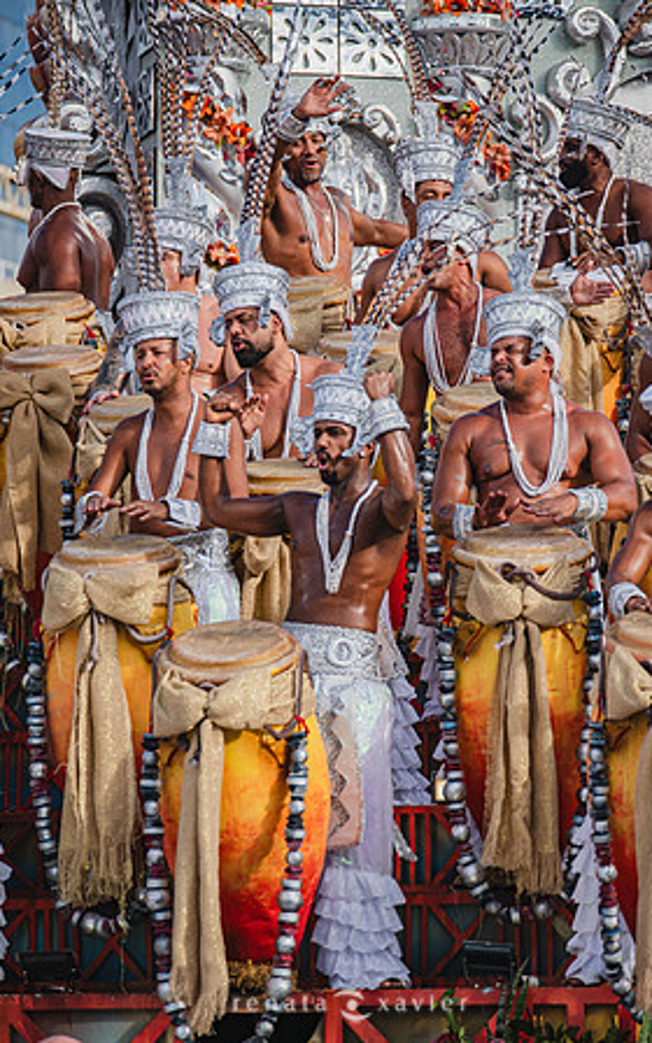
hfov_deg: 6.1
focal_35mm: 215
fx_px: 6113
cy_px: 522
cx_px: 346
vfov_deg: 9.8
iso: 400
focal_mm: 210
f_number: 5.6
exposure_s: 1/1600
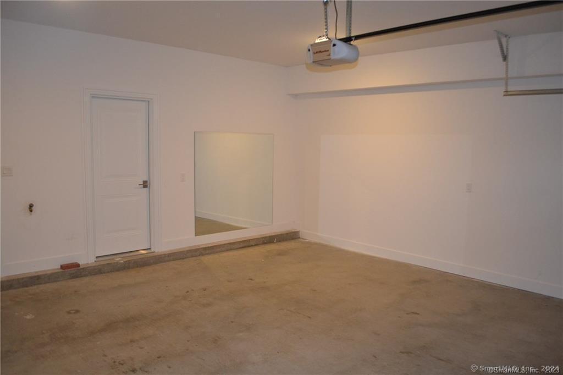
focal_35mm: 27
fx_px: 422
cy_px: 188
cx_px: 282
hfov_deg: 67.4
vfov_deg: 47.9
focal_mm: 18
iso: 1250
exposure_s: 1/60
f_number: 3.5
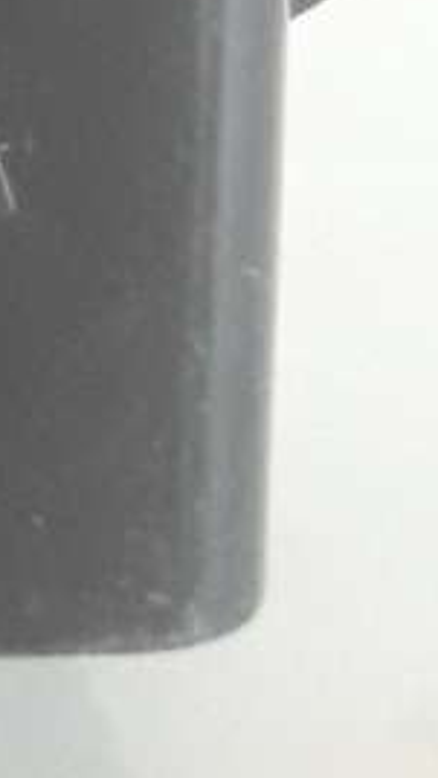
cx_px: -818
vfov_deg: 14.1
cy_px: -464
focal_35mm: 141
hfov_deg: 7.7
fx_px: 2908
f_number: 1.9
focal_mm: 3.7
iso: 160
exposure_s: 1/25
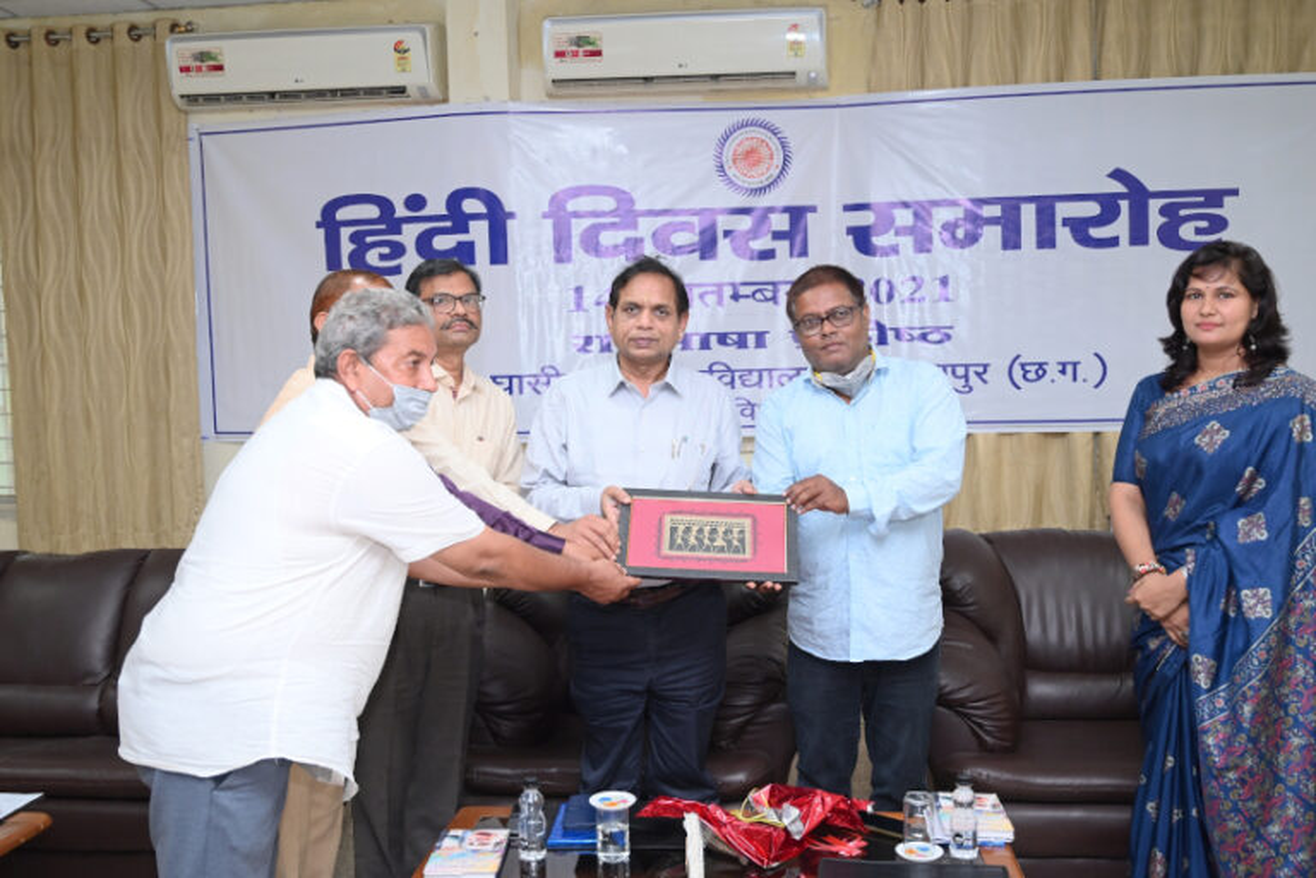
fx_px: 1316
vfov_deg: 36.9
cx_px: 658
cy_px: 439
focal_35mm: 36
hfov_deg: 53.1
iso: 1000
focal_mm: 36
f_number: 4
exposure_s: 1/160
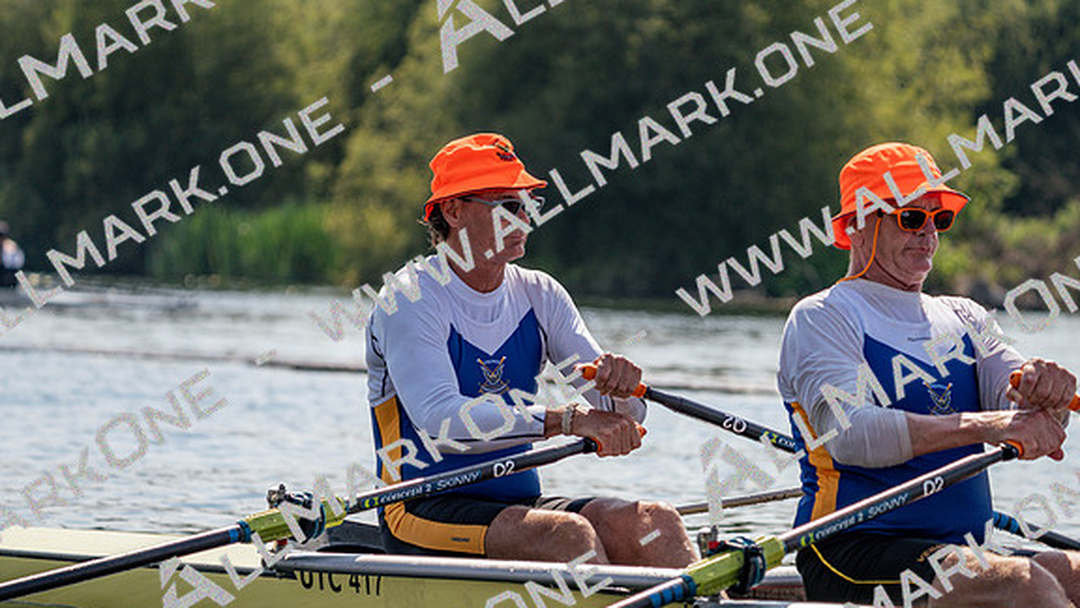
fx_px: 6042
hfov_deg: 10.2
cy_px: 348
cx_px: 540
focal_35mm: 211
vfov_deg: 5.8
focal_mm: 200
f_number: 5.6
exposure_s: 1/1600
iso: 160
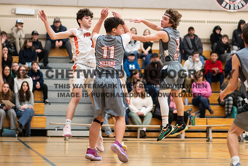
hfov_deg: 14.9
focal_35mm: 137
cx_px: 124
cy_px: 44
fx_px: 947
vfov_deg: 10.0
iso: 2500
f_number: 1.8
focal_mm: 85
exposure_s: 1/1000
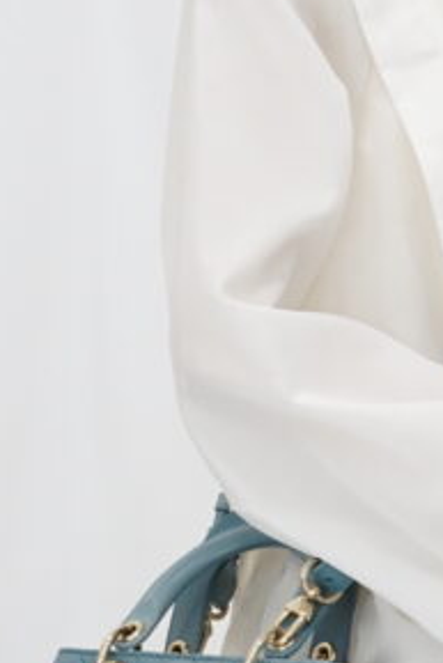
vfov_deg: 11.6
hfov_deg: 7.7
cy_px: 422
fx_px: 3263
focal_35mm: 177
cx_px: 479
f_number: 6.3
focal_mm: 50
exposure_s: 1/10
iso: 640
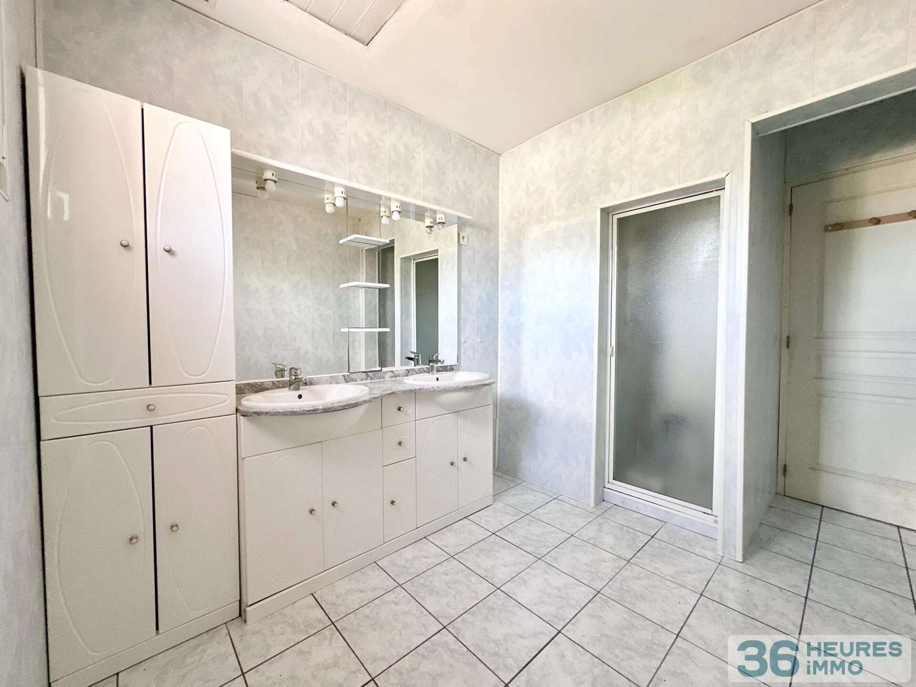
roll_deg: +0.0
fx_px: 370
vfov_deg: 85.7
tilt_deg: -1.9
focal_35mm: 14
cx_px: 458
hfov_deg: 102.1
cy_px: 344
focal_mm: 2.22
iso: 250
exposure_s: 1/99
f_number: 2.2
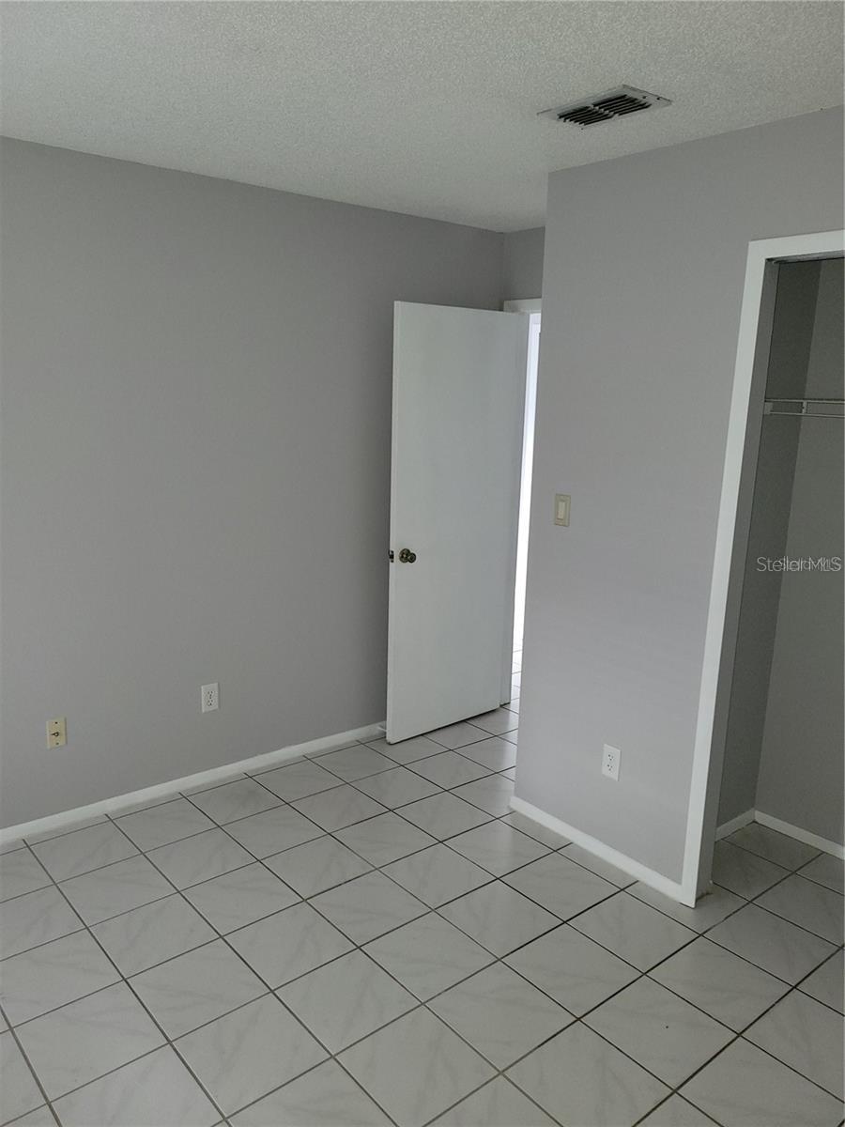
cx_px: 422
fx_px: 846
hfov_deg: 53.1
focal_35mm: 26
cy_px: 564
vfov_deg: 67.3
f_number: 1.8
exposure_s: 1/20
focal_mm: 5.4
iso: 160
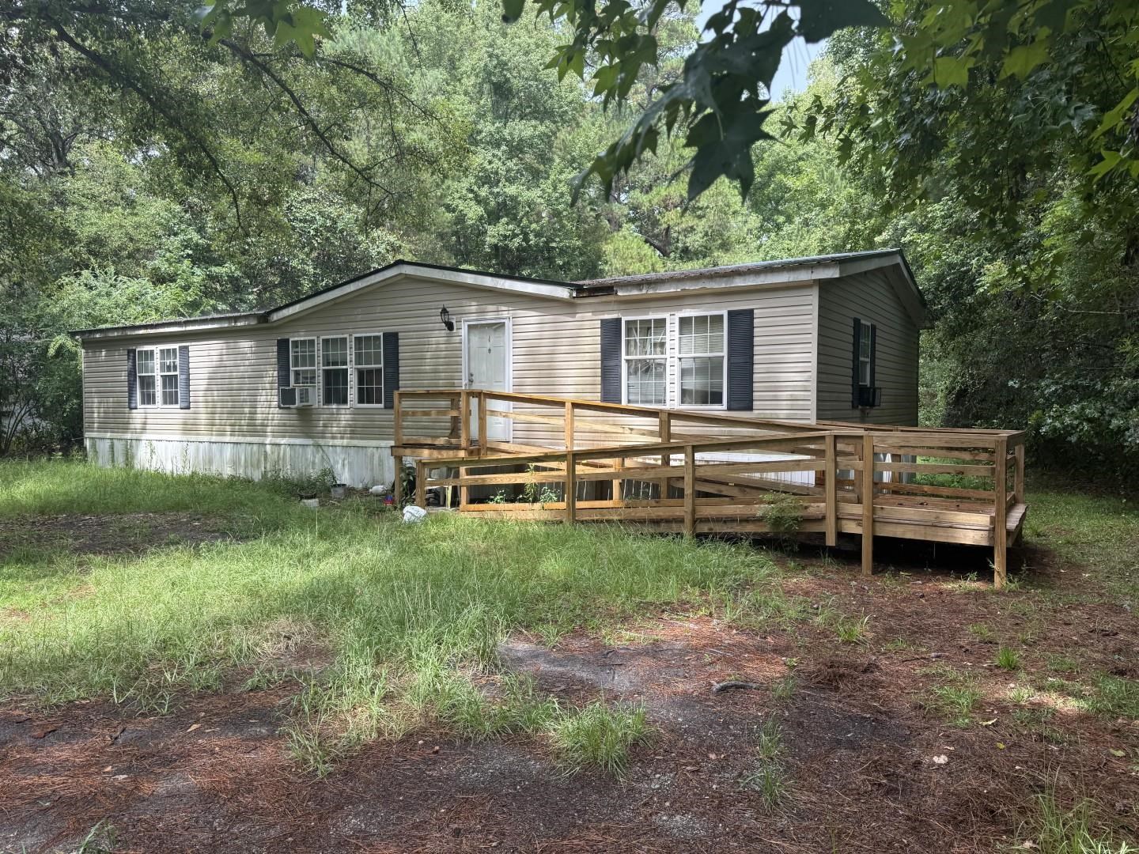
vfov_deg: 56.8
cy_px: 427
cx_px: 570
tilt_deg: -2.3
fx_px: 790
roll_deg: -0.8
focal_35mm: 24
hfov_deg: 71.6
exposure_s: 1/702
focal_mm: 6.76
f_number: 1.78
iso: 80
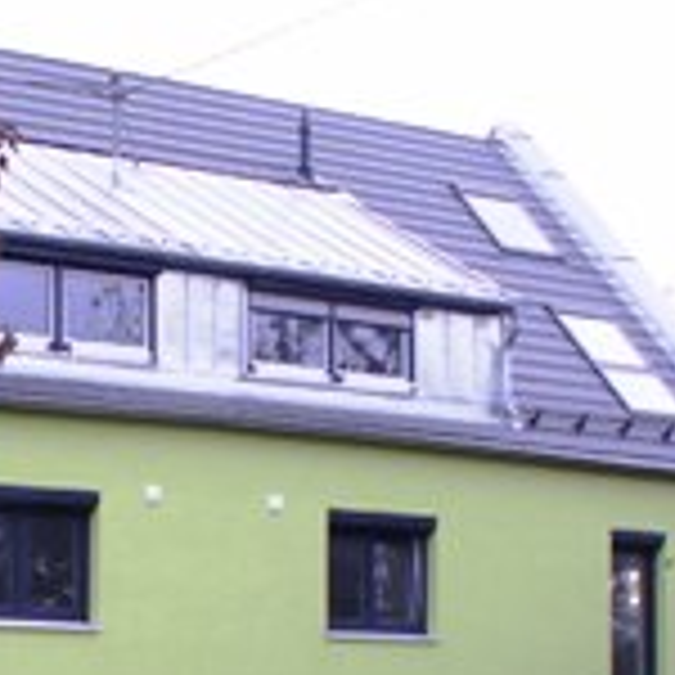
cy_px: 574
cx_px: 4
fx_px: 2272
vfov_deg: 16.7
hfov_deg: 16.6
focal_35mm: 103
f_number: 3.2
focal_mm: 5.86
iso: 50
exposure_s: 1/50
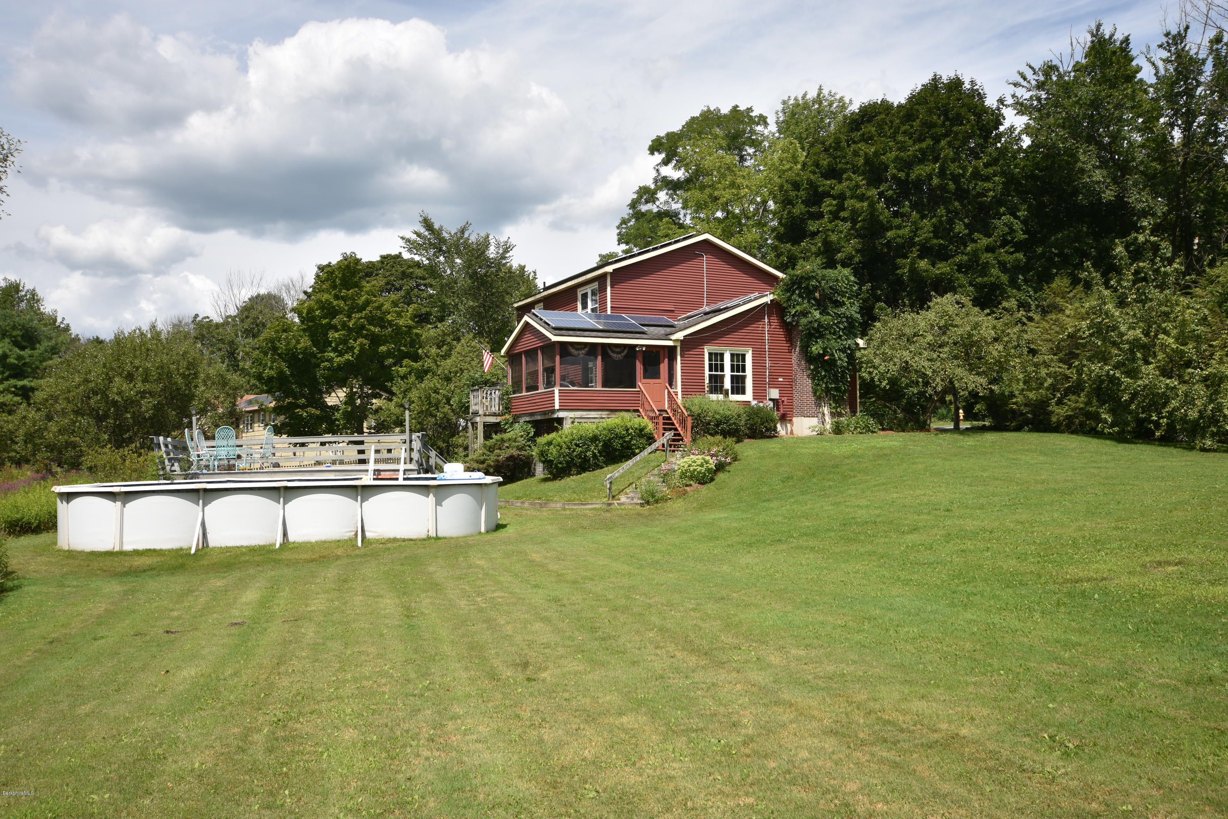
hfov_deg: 61.9
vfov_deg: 43.6
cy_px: 410
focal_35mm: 30
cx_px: 614
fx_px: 1023
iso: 100
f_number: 9
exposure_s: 1/250
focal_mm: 20
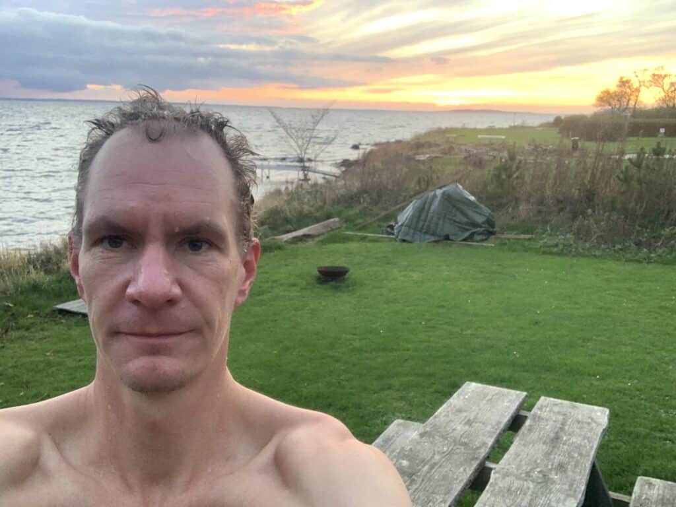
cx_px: 338
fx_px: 625
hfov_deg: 56.8
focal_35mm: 32
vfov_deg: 44.2
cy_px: 254
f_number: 2.2
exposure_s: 1/48
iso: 320
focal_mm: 2.87
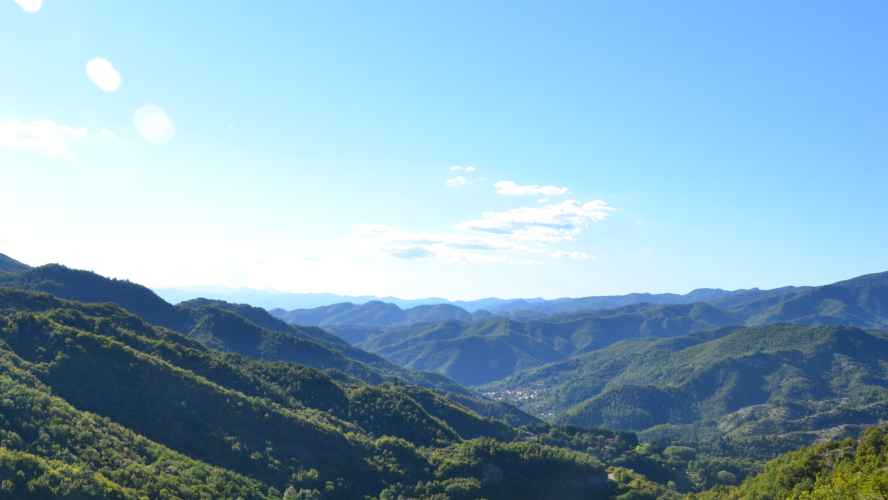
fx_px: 1060
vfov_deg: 26.5
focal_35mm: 45
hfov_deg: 45.1
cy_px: 281
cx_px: 327
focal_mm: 22
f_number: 11
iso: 400
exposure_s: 1/320
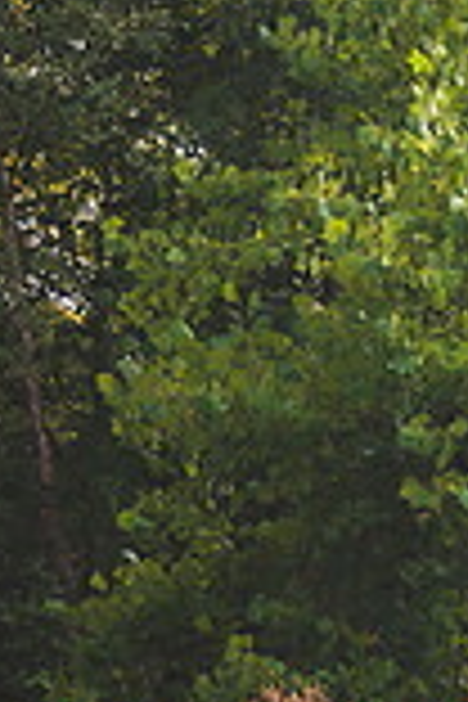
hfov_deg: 6.0
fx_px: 4134
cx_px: 1344
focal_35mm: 212
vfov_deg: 9.7
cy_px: 556
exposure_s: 1/200
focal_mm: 52
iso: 200
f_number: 2.8
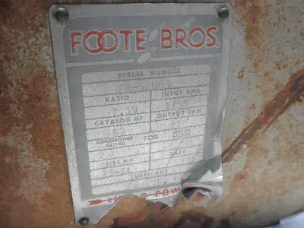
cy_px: 114
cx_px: 152
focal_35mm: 35
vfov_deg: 40.7
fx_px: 307
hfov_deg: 52.6
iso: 64
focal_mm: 6.1
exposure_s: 1/80
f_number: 9.1
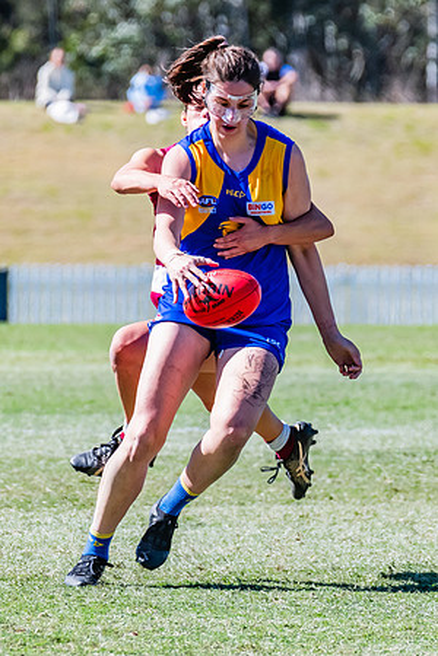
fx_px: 11638
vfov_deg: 3.2
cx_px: 257
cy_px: 332
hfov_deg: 2.2
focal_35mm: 638
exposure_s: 1/1600
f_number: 8
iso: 800
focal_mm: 290
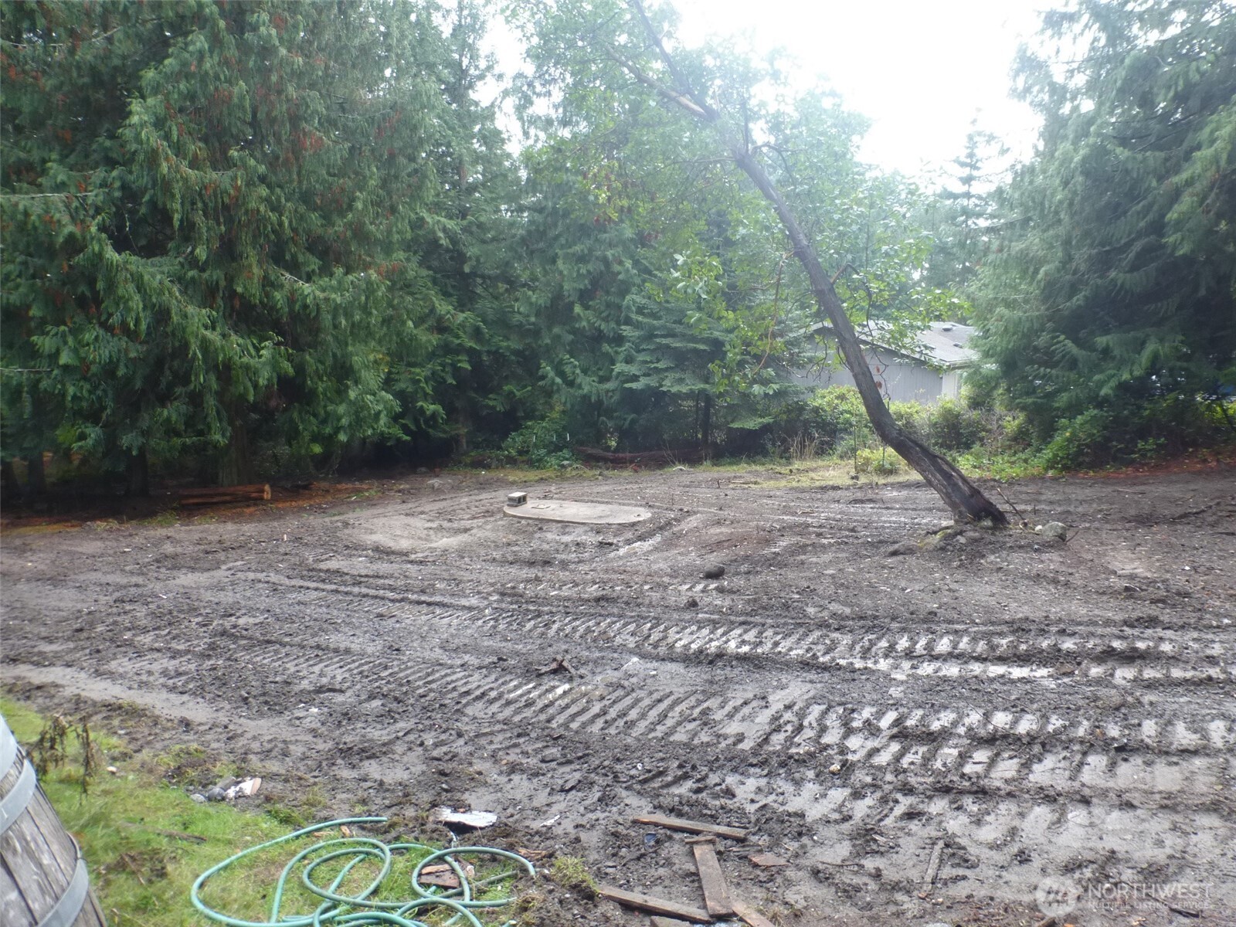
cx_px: 618
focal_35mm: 24
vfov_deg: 56.8
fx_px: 857
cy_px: 464
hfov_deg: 71.6
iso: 160
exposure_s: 1/60
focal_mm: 4.3
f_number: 3.3
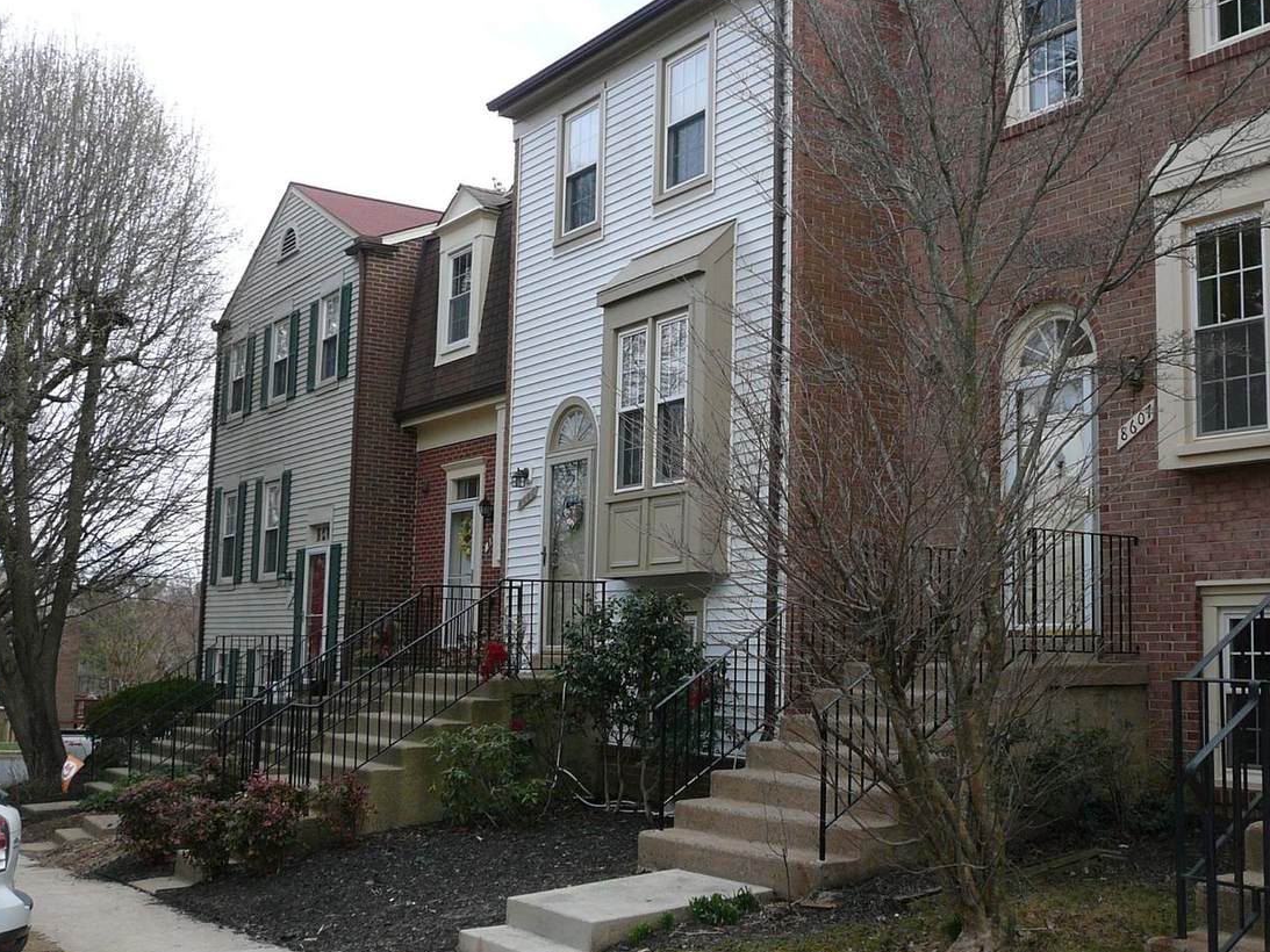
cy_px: 486
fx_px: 1504
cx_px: 731
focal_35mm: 41
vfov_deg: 35.1
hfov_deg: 45.6
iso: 80
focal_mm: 5.2
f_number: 2.8
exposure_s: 1/640
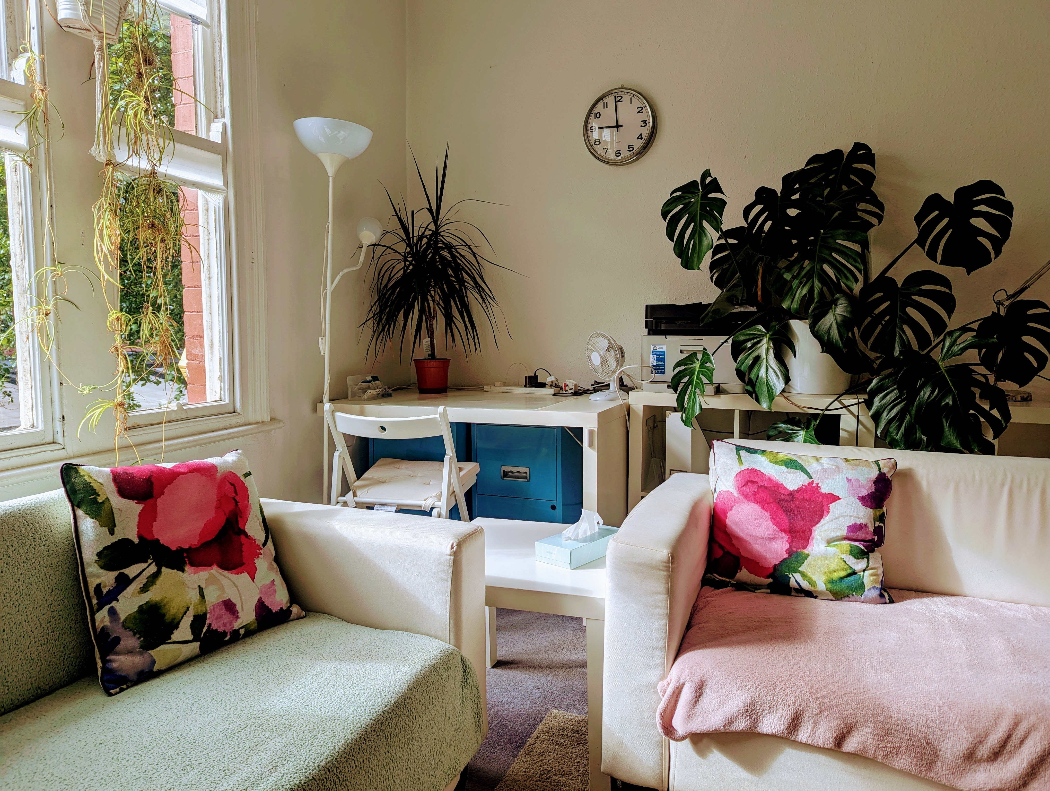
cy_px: 396
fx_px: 729
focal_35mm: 24
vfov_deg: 56.9
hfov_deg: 71.5
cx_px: 525
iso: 43
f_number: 1.85
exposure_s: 1/542
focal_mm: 6.81
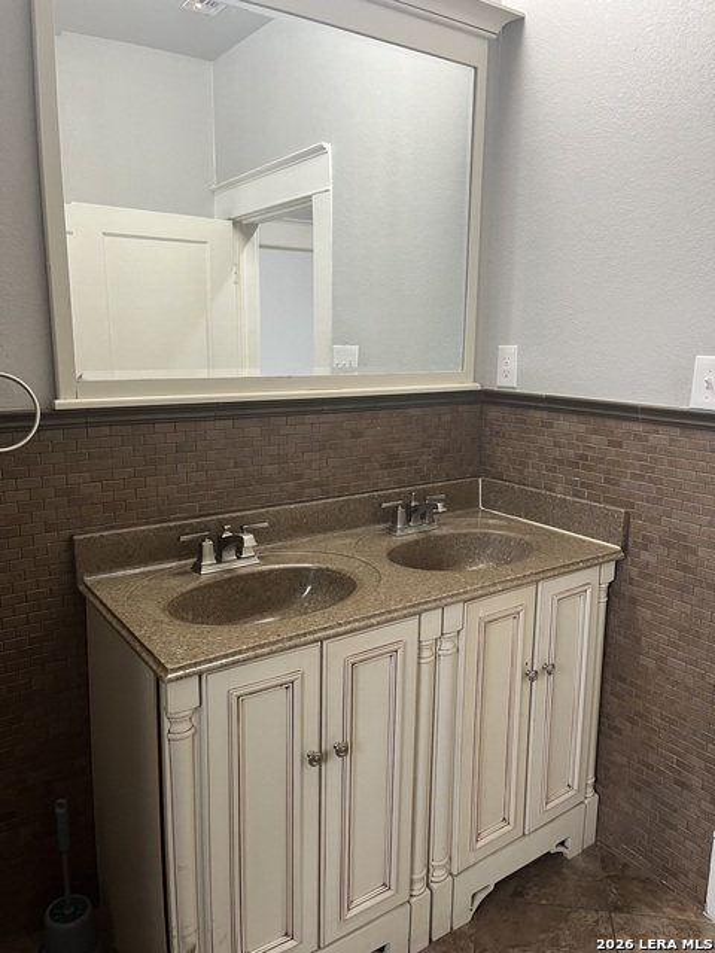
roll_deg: -1.2
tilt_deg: -11.1
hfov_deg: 53.1
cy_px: 476
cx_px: 358
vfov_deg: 67.3
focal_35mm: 26
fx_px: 716
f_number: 1.6
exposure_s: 1/60
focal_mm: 5.1
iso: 160
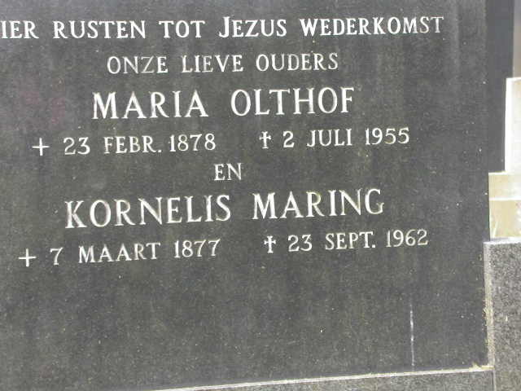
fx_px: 1776
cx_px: 260
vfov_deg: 12.6
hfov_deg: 16.7
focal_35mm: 118
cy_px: 196
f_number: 4.3
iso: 100
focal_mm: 24.4
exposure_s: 1/79.1
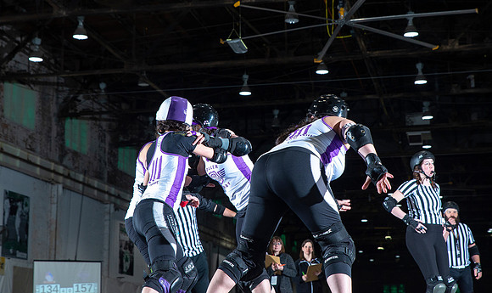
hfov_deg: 24.2
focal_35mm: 87
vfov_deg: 14.5
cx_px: 256
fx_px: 1147
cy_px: 96
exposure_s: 1/160
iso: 800
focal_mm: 70
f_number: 7.1
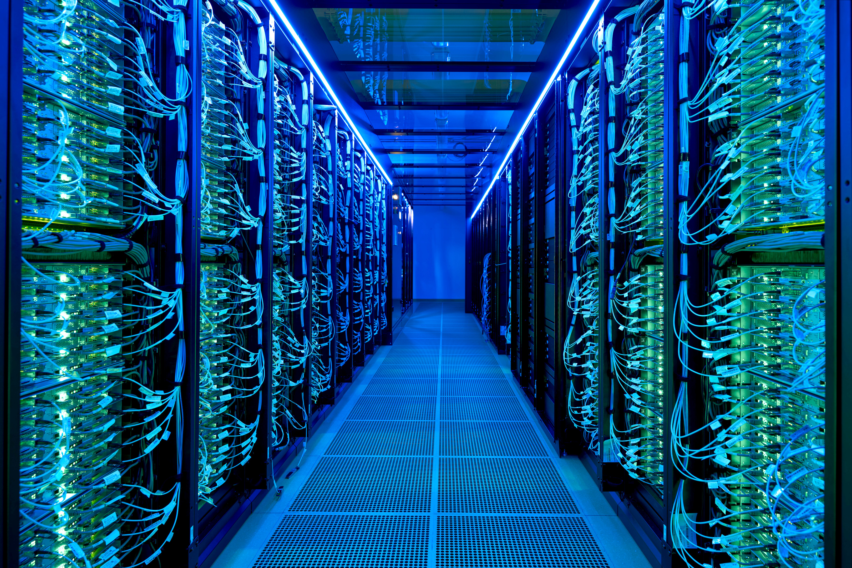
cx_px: 426
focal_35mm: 20
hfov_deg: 84.0
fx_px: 473
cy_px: 284
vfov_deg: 61.9
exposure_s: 30
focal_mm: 20
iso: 50
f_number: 5
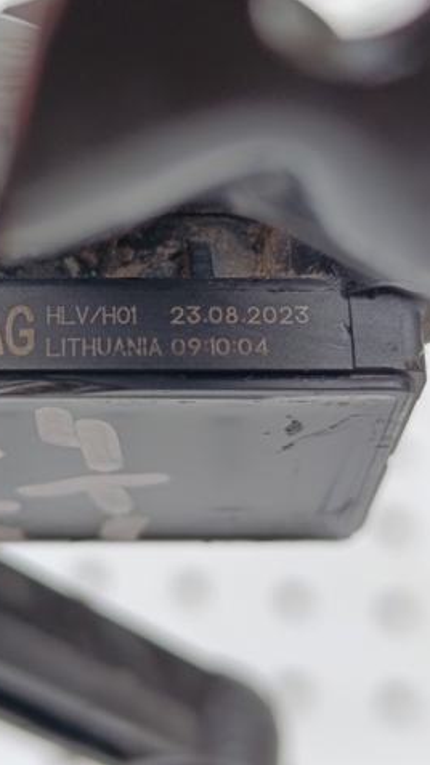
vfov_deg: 31.4
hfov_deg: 17.9
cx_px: 129
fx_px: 1359
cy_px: 382
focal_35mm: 67
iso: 125
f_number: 1.6
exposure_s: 1/99.9
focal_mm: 6.14
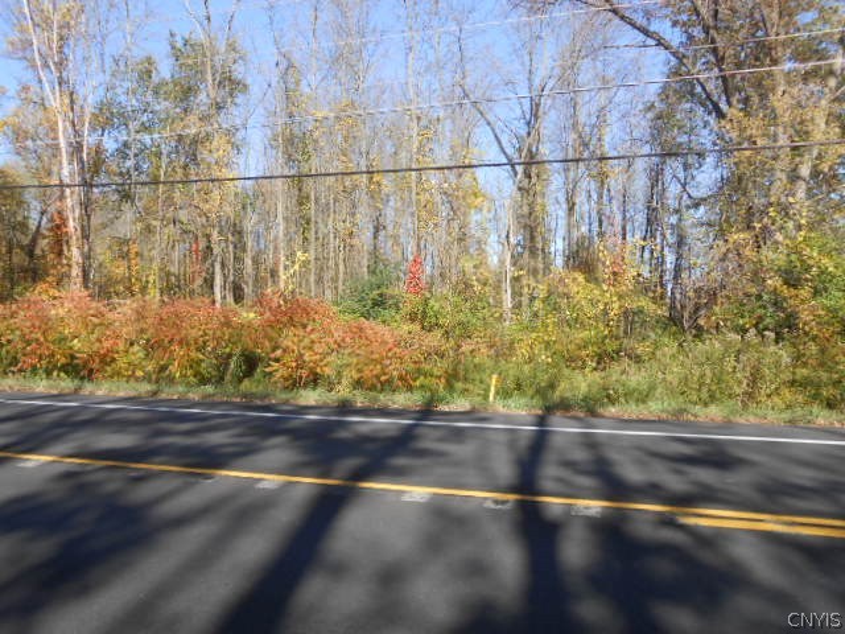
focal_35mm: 26
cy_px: 317
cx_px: 422
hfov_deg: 67.3
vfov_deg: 53.1
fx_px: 635
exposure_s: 1/400
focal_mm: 4.6
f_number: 3.5
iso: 80
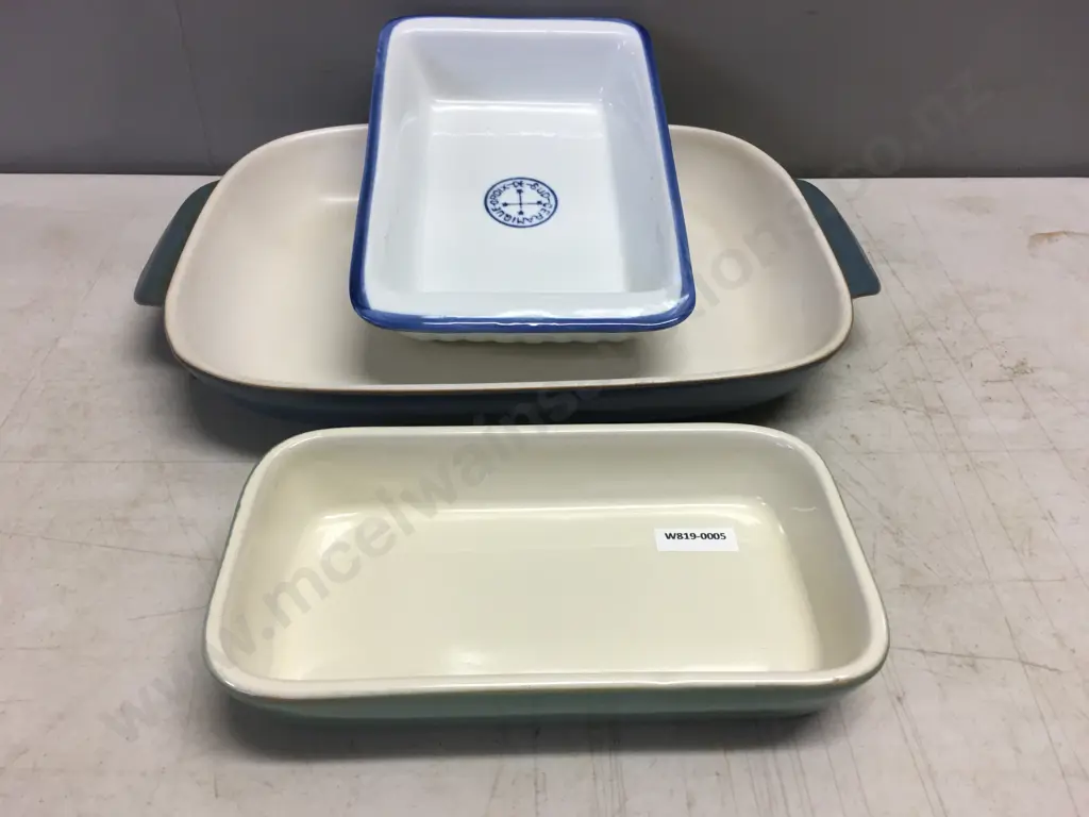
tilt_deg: -38.6
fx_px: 912
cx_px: 544
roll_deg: -2.2
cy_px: 408
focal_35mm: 29
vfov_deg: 48.2
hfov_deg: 61.7
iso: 32
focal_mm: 4.15
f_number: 2.2
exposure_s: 1/33
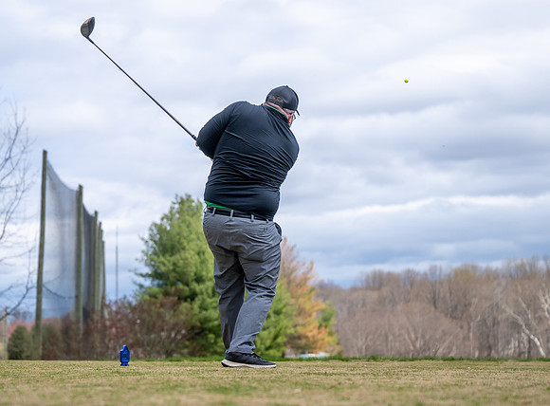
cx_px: 229
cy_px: 262
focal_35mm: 96
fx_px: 1516
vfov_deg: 15.2
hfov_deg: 20.5
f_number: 2.8
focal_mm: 53
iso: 280
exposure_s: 1/5000
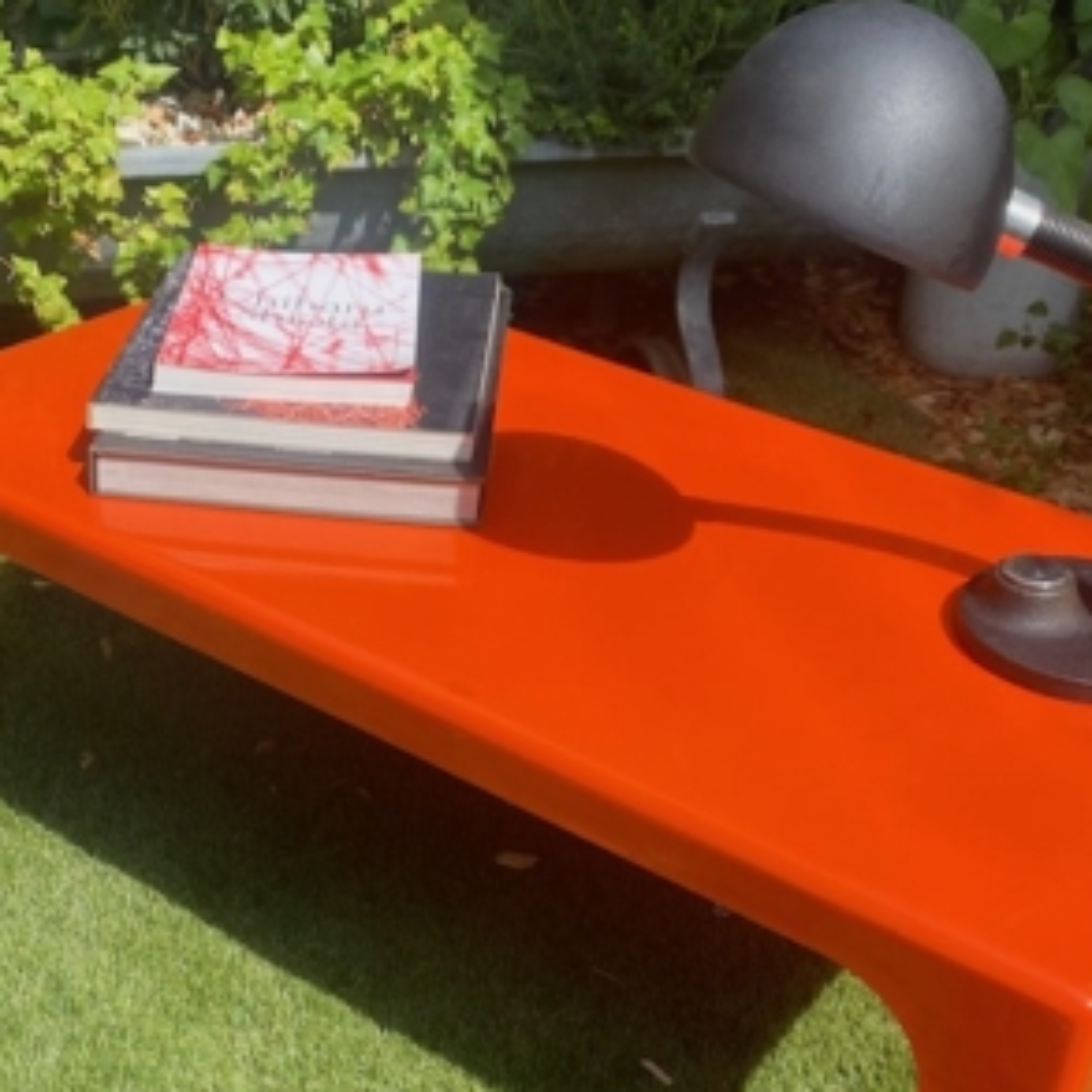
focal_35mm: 47
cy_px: 734
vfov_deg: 35.7
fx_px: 1677
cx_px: 593
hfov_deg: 36.0
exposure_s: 1/998
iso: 32
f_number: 1.8
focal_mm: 4.25
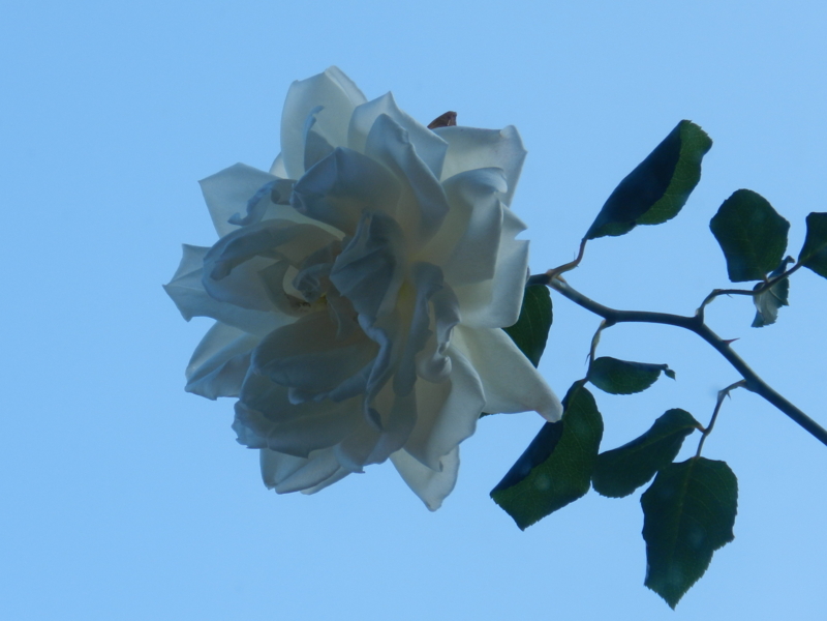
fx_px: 6833
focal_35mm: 286
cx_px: 414
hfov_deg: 6.9
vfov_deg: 5.2
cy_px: 310
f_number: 5.3
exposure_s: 1/500
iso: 160
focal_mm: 50.8
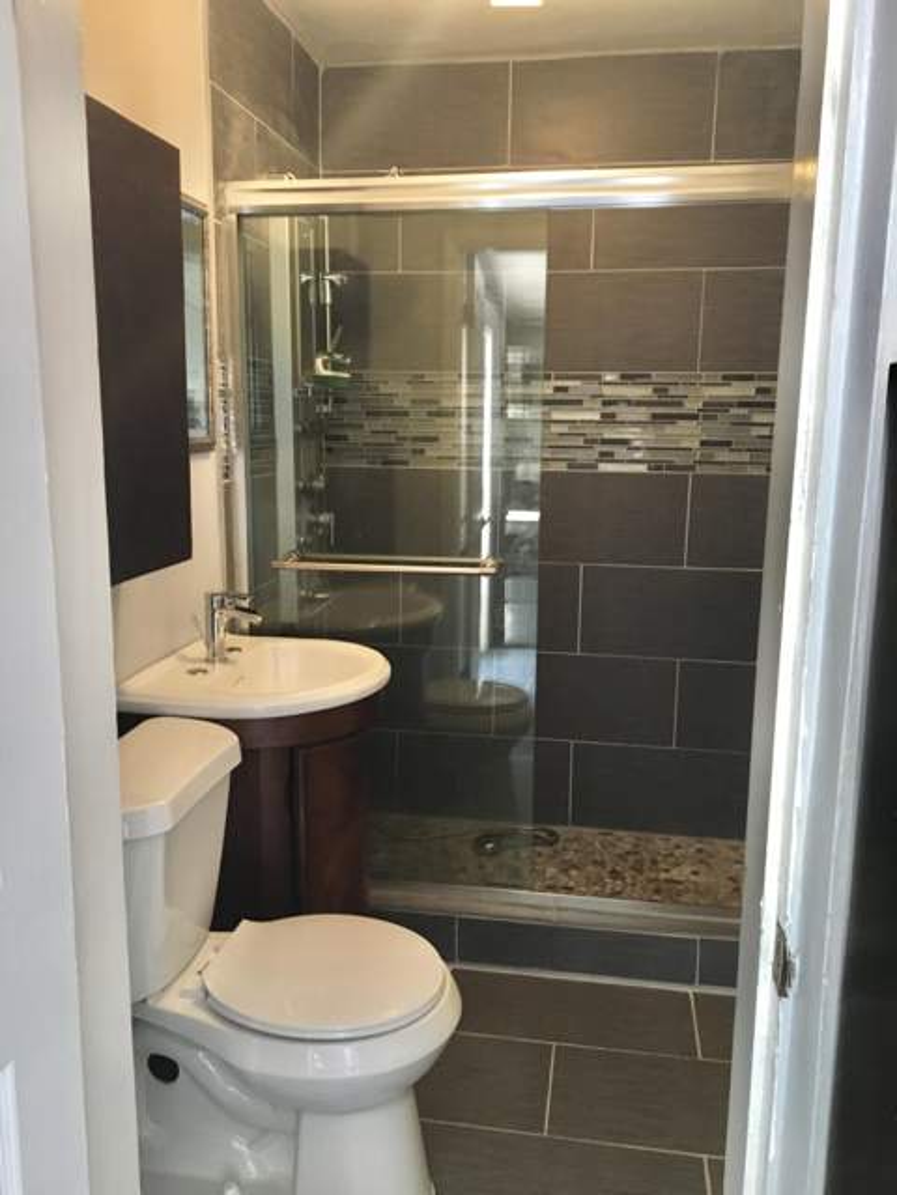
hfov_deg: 48.2
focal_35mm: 29
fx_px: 1002
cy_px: 598
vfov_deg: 61.7
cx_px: 448
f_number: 2.2
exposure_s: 1/24
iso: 200
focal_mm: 4.15
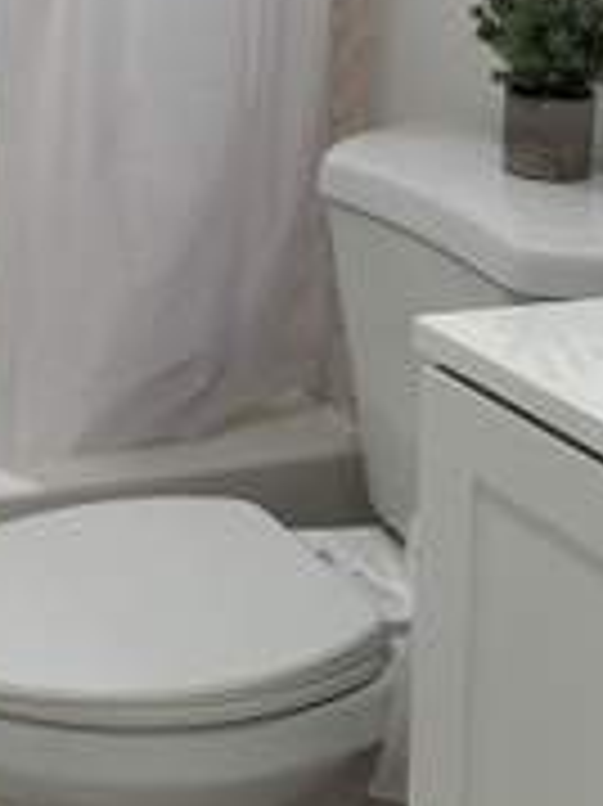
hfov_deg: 15.2
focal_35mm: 86
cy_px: -144
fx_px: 2000
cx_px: -423
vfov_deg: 21.3
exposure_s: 1/120
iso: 80
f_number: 1.78
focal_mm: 6.86
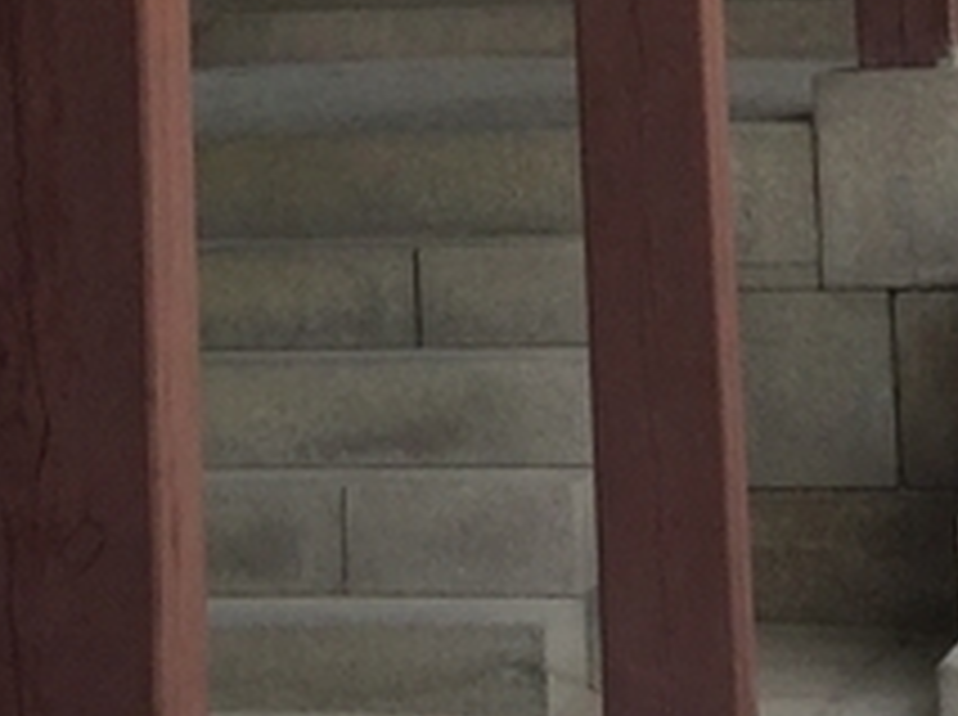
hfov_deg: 11.3
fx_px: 4835
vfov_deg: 7.9
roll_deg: +0.2
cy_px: -946
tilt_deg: +9.3
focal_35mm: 175
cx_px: 423
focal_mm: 3.3
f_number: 2.4
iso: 25
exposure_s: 1/727
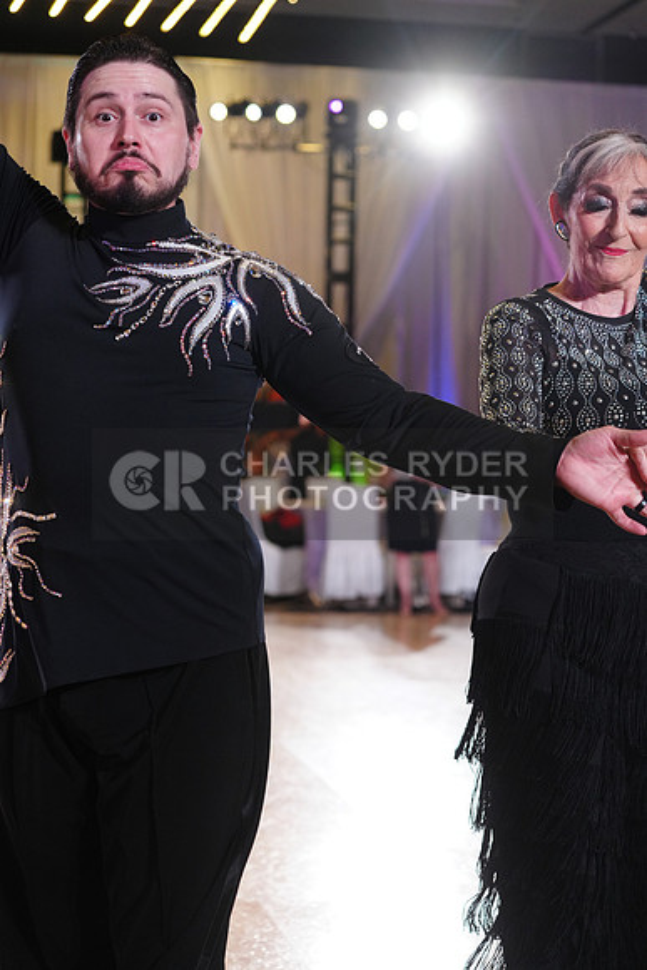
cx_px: 324
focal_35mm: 70
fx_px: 1886
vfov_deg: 28.8
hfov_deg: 19.5
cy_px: 485
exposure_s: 1/400
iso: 2000
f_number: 4
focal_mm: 70
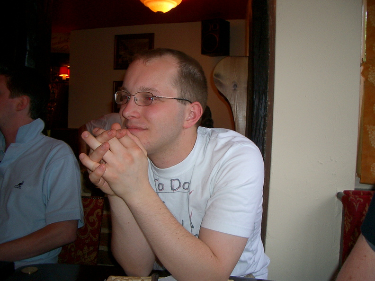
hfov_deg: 52.6
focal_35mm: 35
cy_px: 140
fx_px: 379
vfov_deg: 40.7
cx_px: 188
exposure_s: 1/40
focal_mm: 5.8
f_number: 2.6
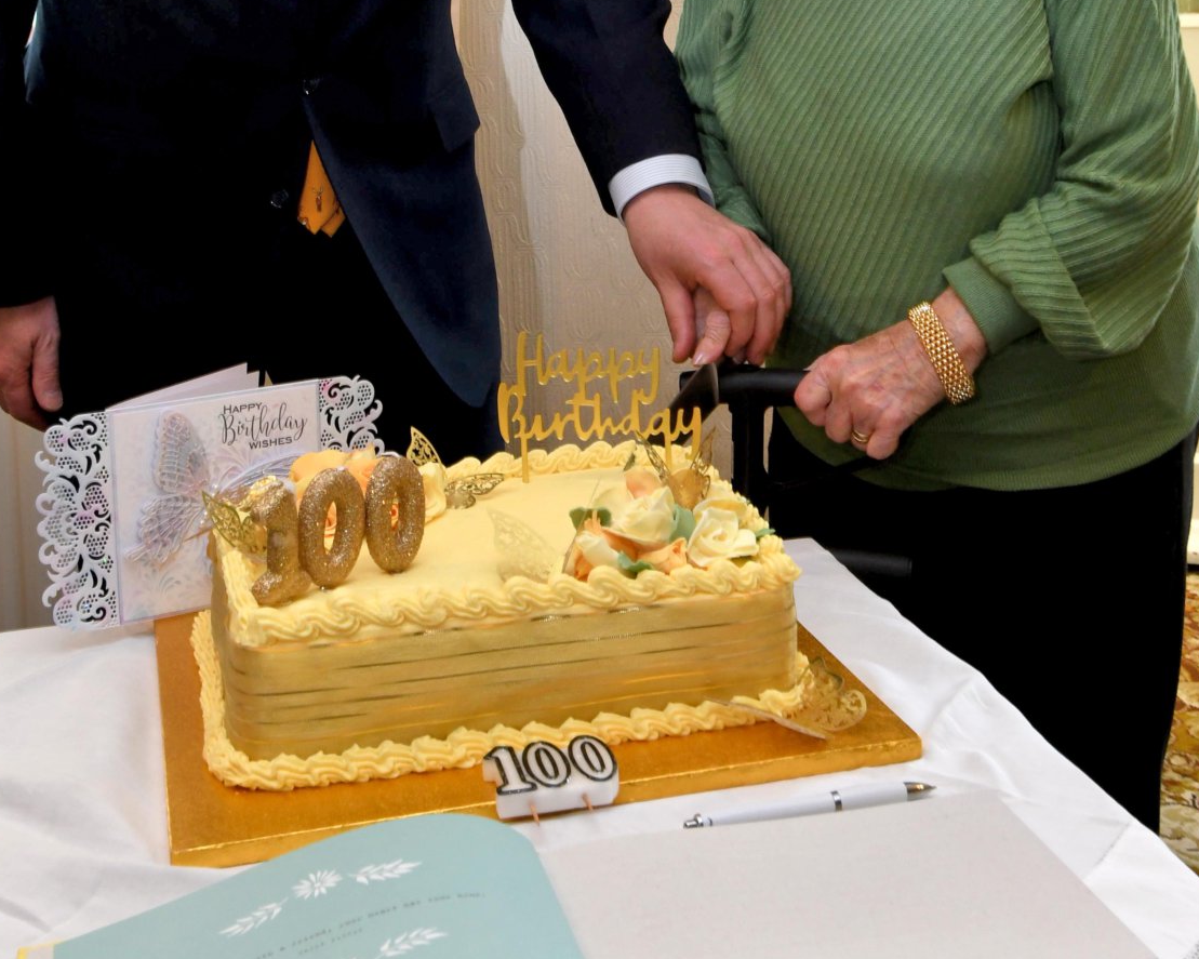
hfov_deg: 36.0
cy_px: 114
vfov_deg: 28.1
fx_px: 1845
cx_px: 620
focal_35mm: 52
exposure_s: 1/50
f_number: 6.3
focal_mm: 20
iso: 640
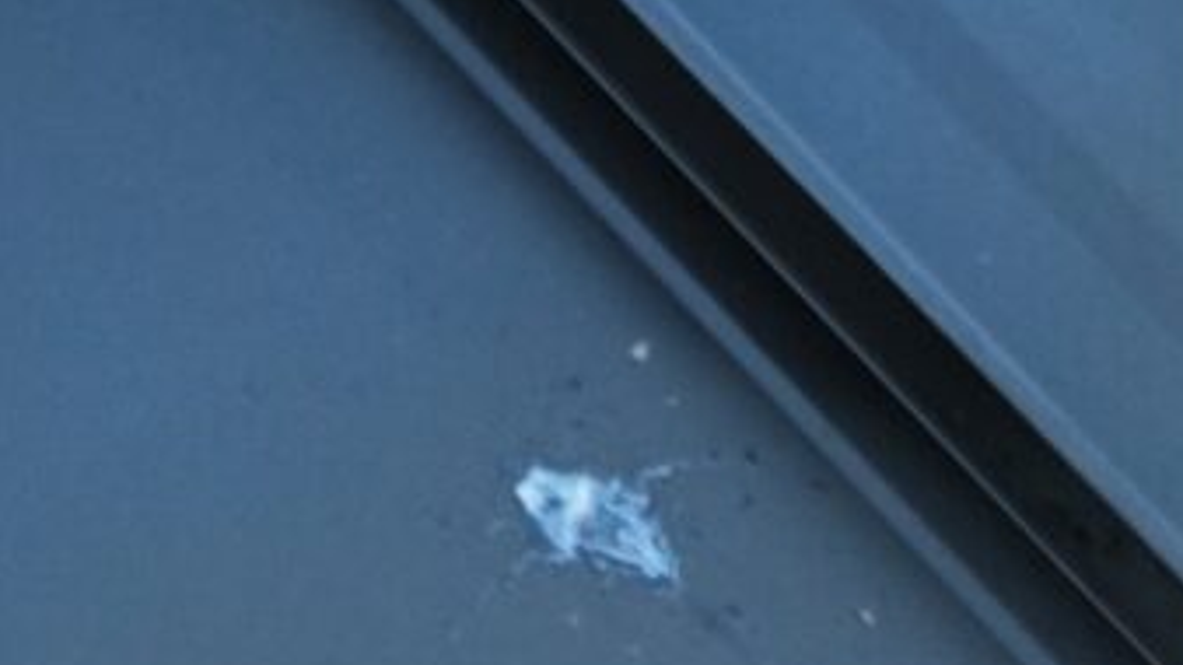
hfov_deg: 10.5
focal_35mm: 198
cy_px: -2198
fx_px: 6210
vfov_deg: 5.3
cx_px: -626
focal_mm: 12.29
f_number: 2.8
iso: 410
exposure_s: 1/400
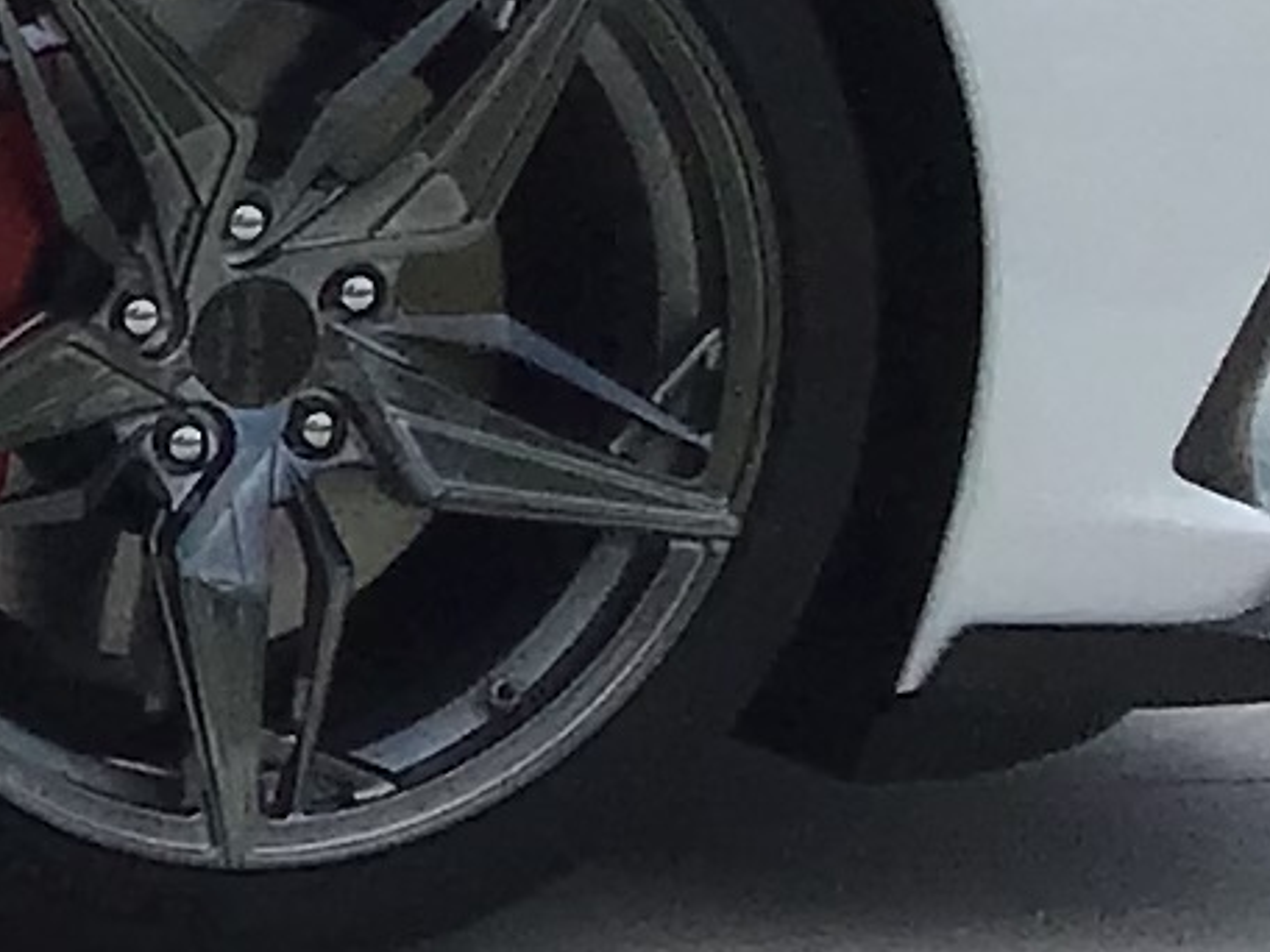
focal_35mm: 222
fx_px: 8145
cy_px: 312
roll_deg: +0.4
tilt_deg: -8.6
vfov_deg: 6.7
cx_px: -2741
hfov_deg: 7.6
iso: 25
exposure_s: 1/1988
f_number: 2.4
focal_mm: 3.3
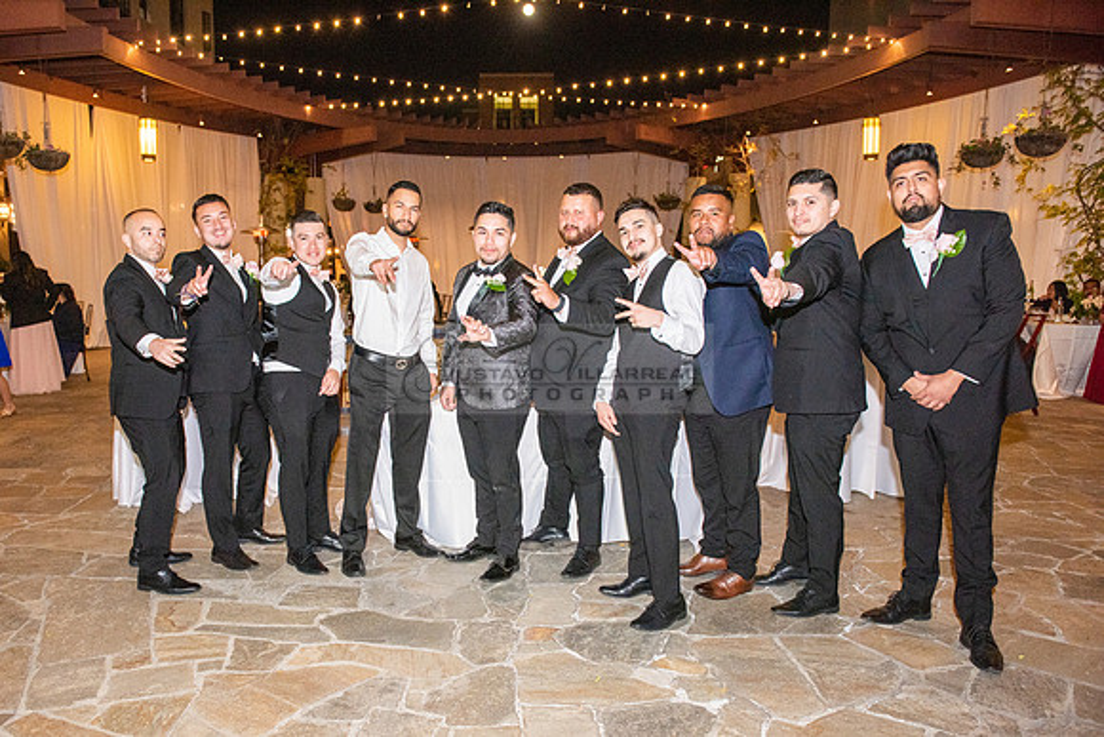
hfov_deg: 67.1
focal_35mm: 27
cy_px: 415
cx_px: 483
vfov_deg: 47.8
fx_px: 828
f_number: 4
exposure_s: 1/160
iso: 1600
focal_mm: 24
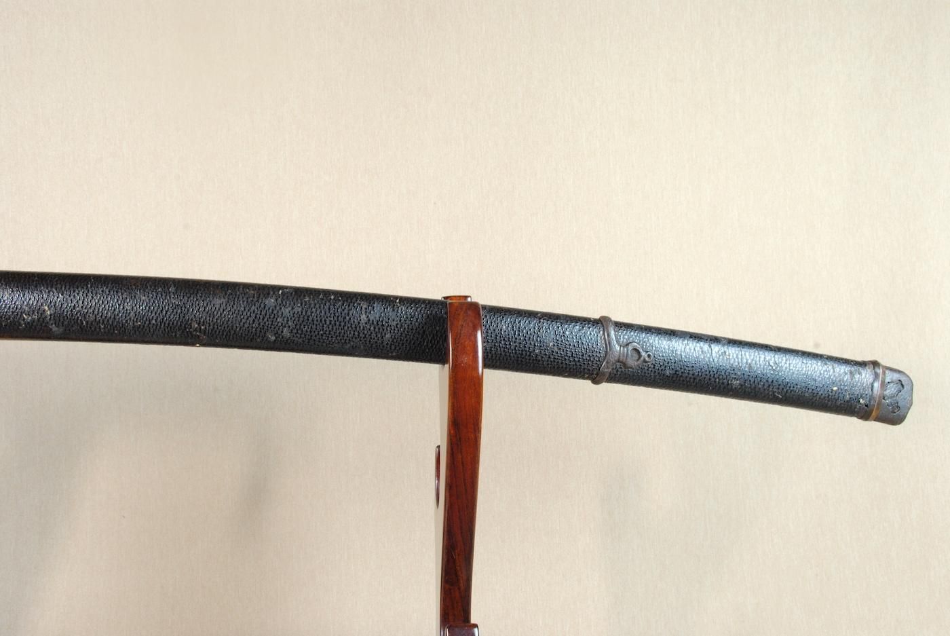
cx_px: 475
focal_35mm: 33
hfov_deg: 57.2
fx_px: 872
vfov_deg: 40.1
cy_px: 318
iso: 400
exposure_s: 1/2
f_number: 11
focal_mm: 22
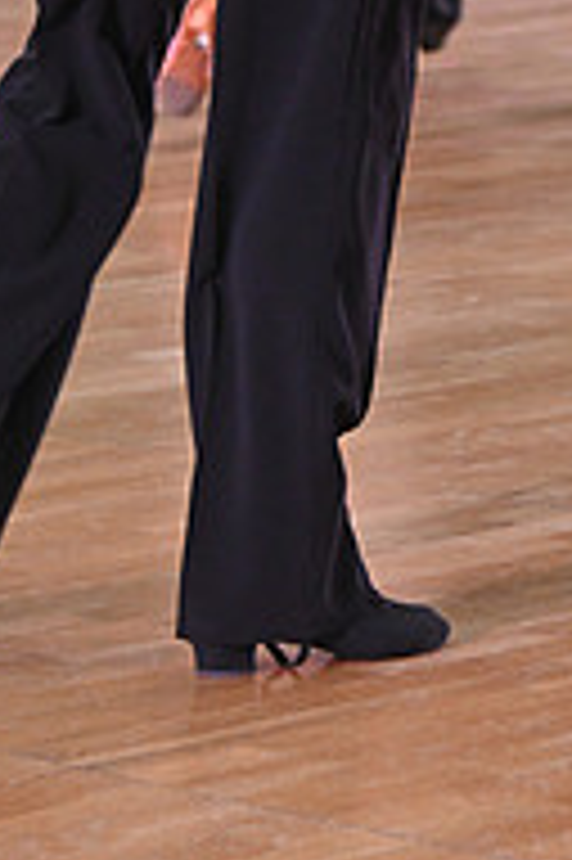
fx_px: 6160
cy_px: -284
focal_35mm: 258
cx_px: 520
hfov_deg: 5.3
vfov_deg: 7.9
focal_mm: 85
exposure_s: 1/320
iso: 2500
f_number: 5
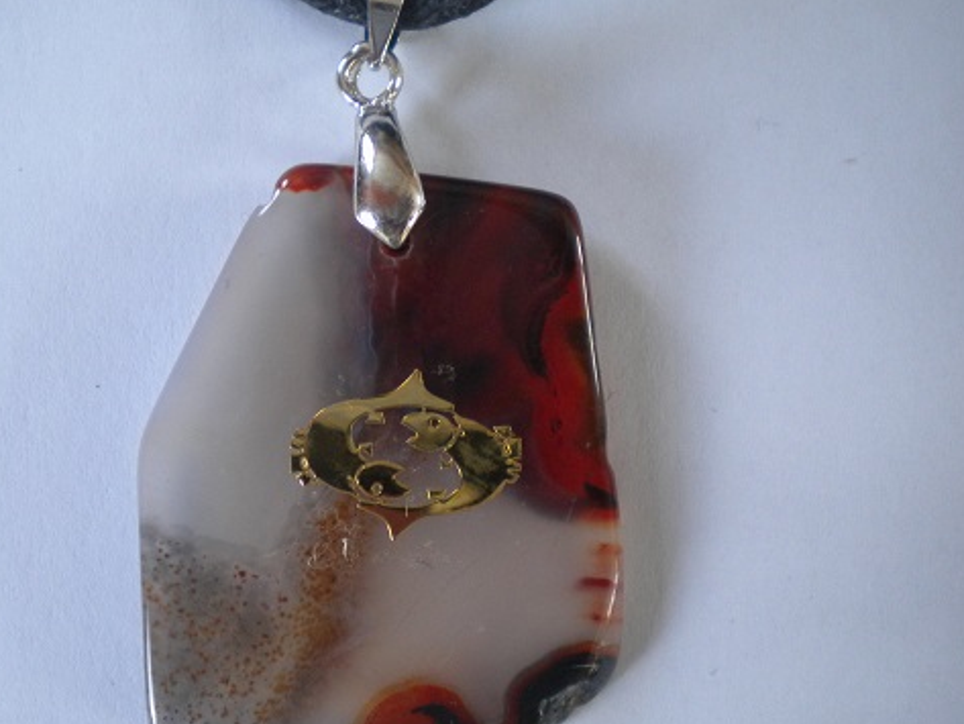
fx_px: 1448
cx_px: 389
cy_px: 377
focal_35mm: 52
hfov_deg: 36.7
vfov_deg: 28.0
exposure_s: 1/59.8
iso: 250
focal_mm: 7.4
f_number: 3.5
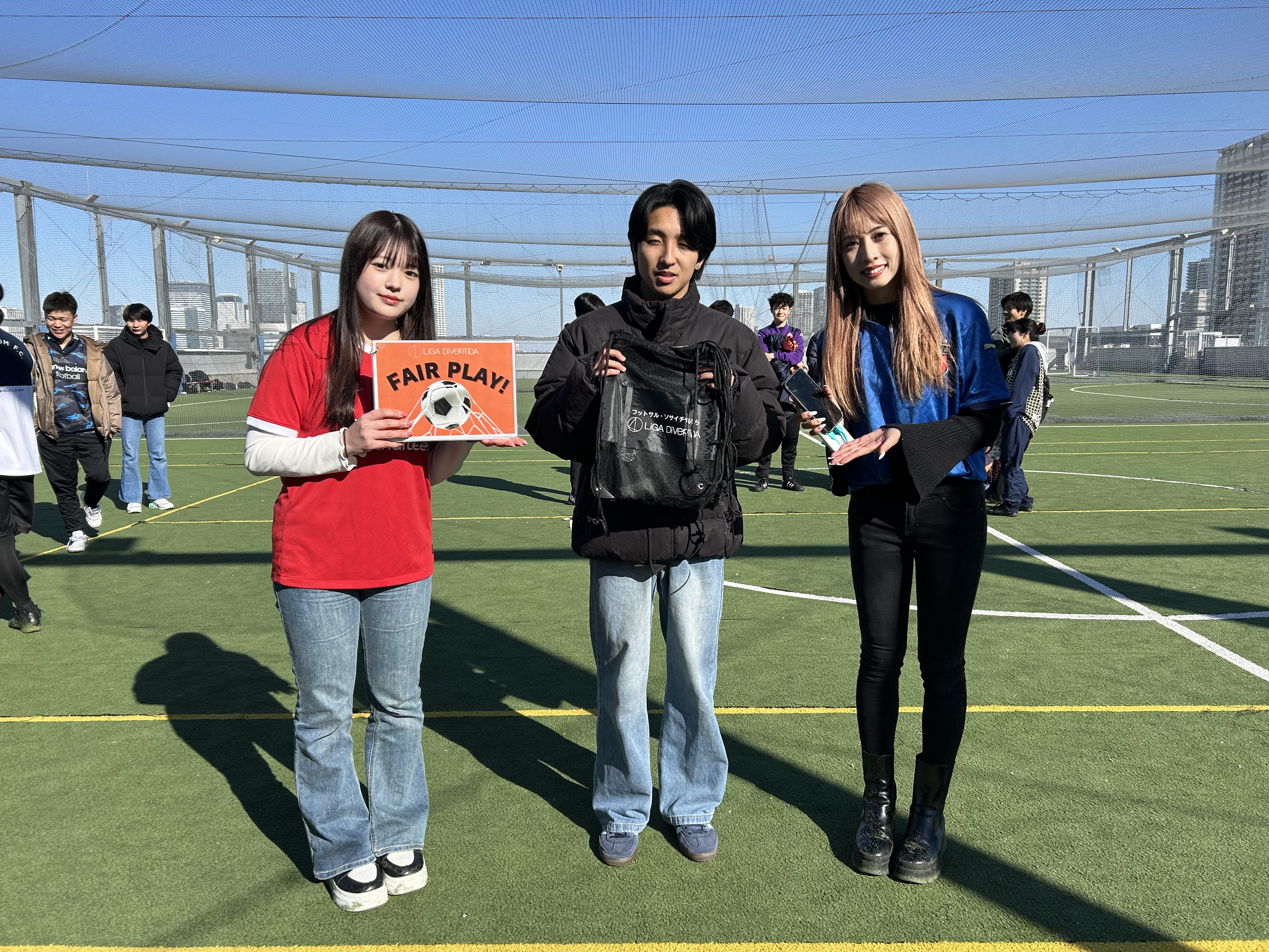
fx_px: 953
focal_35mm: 26
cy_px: 476
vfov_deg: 53.1
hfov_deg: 67.3
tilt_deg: -8.0
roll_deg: +1.1
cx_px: 634
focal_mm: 5.7
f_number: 1.5
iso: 50
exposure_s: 1/3356
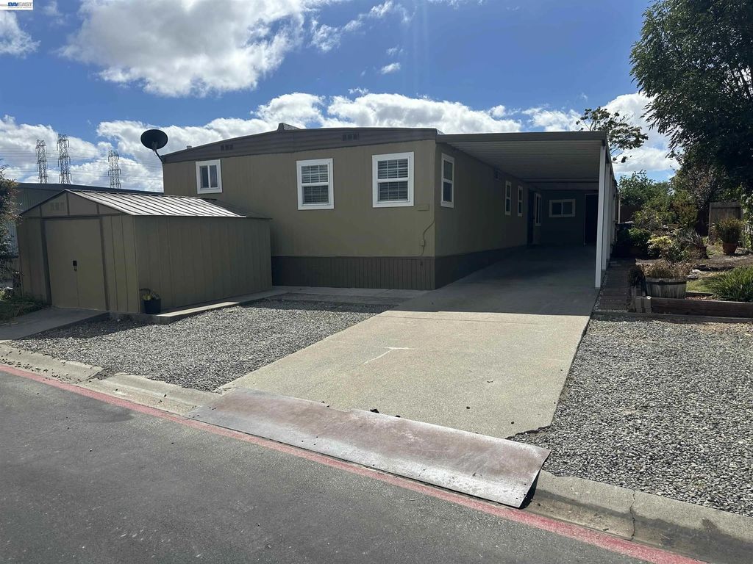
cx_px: 376
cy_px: 282
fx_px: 522
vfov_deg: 56.8
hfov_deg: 71.6
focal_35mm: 24
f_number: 1.78
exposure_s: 1/7042
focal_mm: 6.86
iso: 80
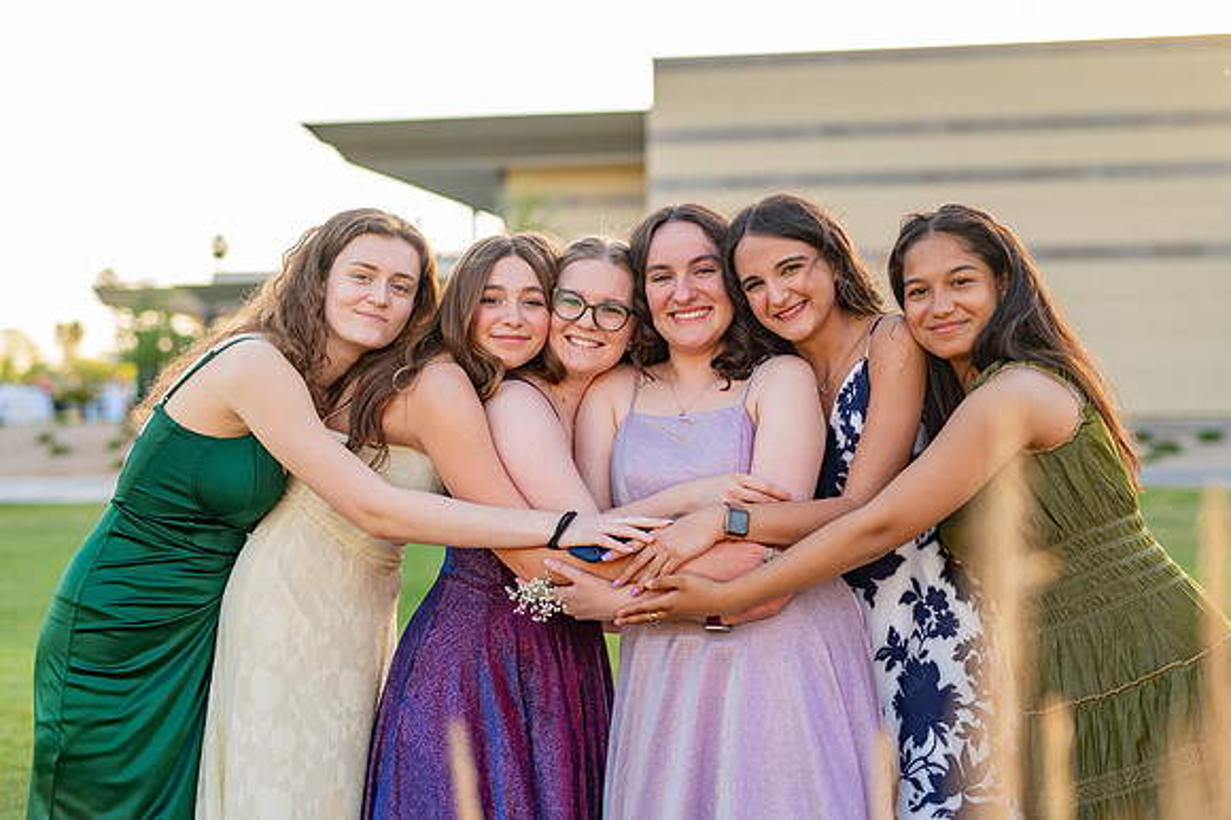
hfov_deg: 36.8
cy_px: 376
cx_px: 621
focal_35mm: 54
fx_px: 1851
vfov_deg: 25.0
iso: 100
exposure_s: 1/400
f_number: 2
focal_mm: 50
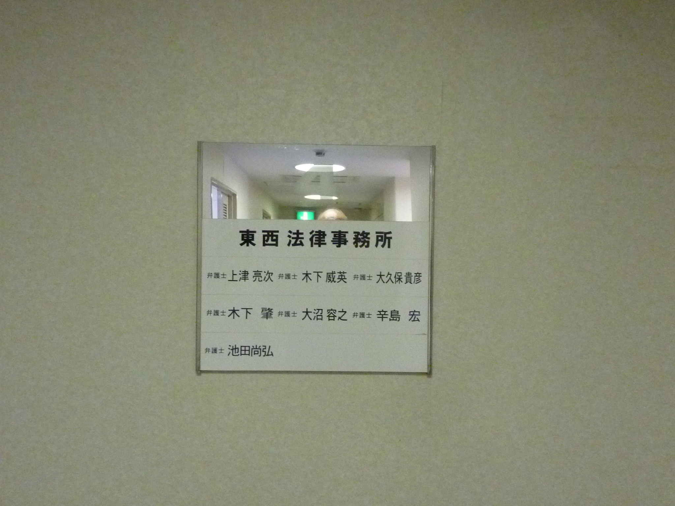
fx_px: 565
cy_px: 253
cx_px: 338
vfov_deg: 48.2
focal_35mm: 29
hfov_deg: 61.7
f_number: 3.3
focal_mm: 4.1
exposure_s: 1/30
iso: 800
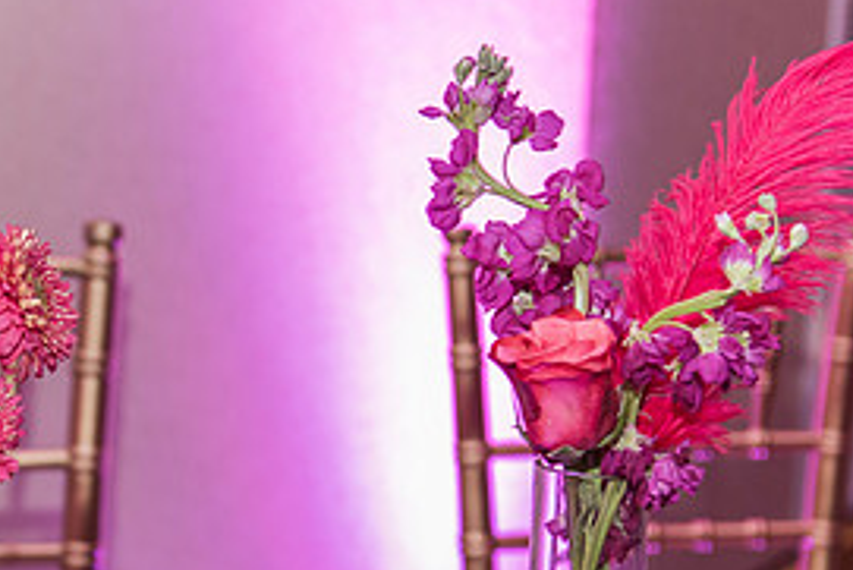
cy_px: 501
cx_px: 157
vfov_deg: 12.7
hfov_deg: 18.9
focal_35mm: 107
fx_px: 2537
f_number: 3.2
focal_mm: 48
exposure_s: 1/60
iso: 1600
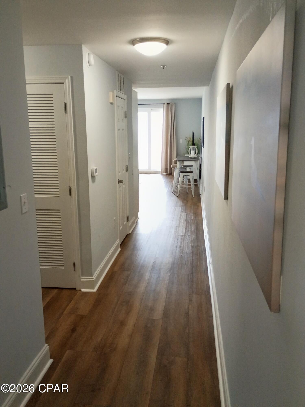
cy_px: 204
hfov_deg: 48.2
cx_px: 152
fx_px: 341
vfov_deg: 61.7
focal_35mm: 29
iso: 723
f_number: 1.8
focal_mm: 4.27
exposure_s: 1/60
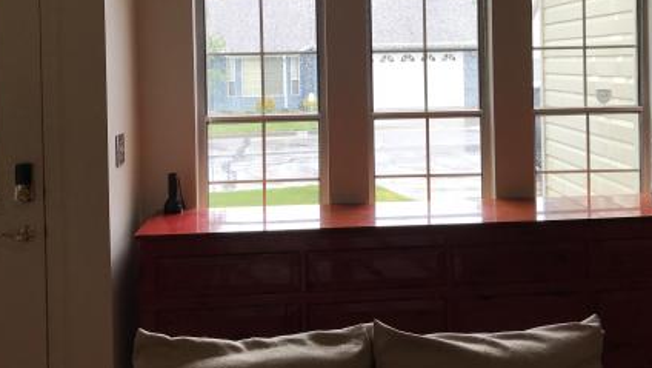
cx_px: 374
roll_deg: +1.6
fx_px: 796
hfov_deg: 44.4
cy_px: 82
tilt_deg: -1.3
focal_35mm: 46
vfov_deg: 25.6
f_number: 1.8
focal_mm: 3.99
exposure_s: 1/178
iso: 20
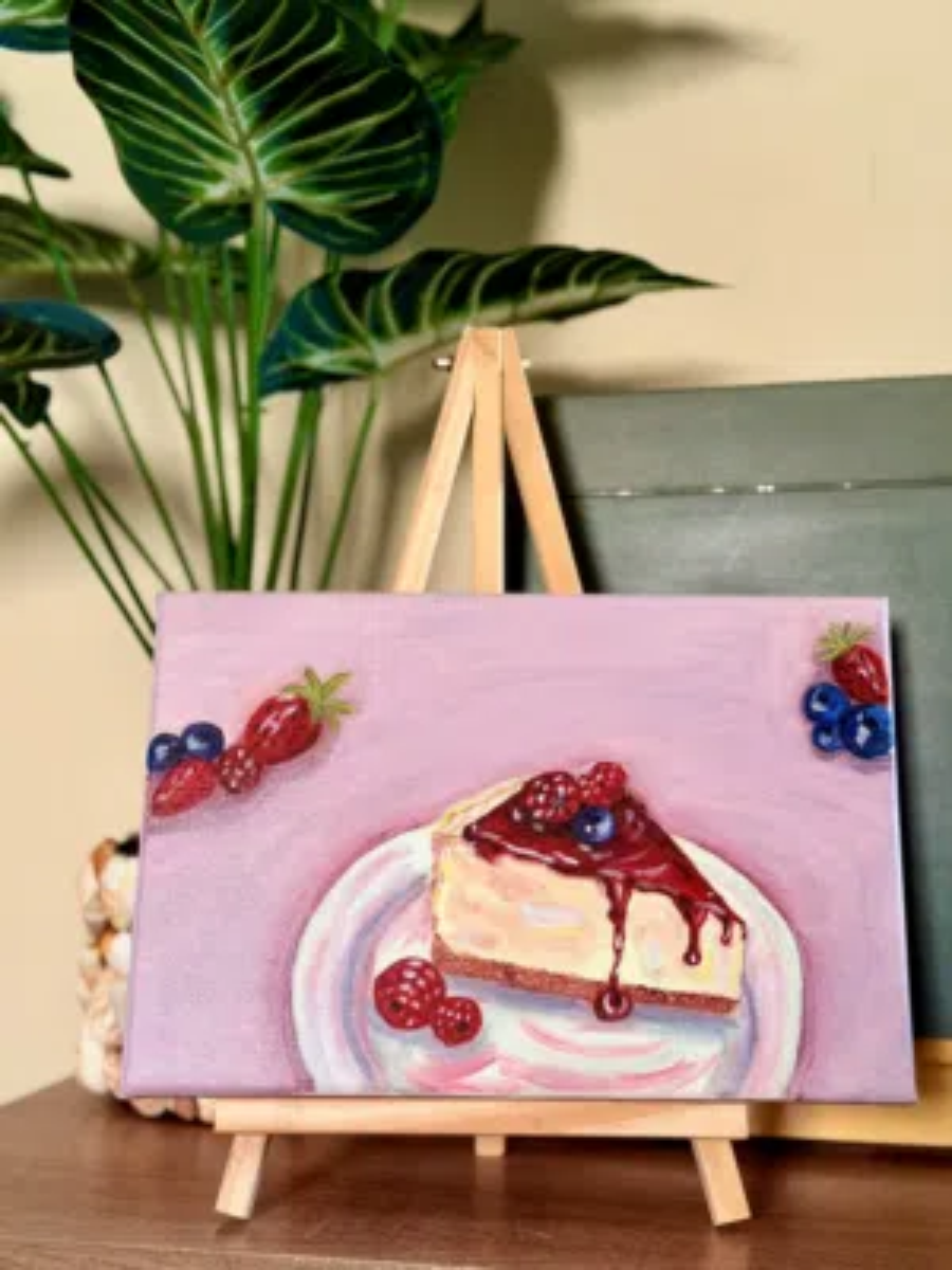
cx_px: 476
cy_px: 635
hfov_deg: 30.3
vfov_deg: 39.7
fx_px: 1760
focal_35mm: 48
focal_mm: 6.76
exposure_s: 1/33
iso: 320
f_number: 1.78
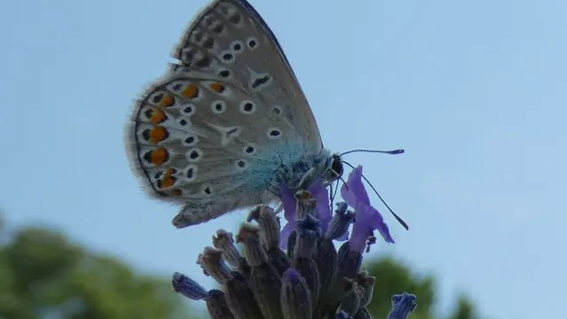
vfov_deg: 34.7
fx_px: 511
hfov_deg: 58.0
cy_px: 168
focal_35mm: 34
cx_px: 284
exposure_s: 1/1000
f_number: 3.3
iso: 80
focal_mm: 5.5
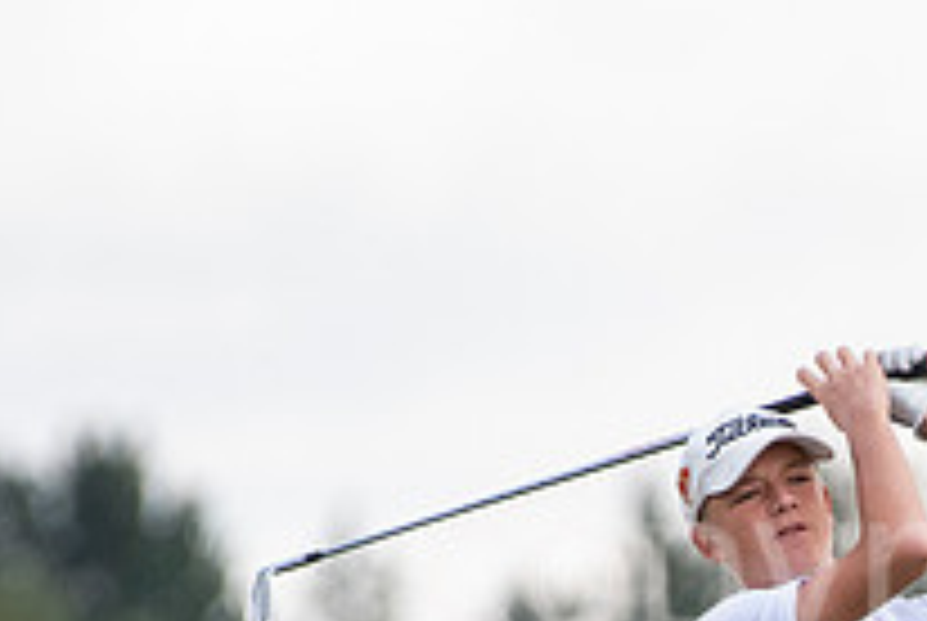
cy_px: 853
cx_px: 1012
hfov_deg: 1.0
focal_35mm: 2110
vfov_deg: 0.7
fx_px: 54410
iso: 2000
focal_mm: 500
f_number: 6.3
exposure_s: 1/1600
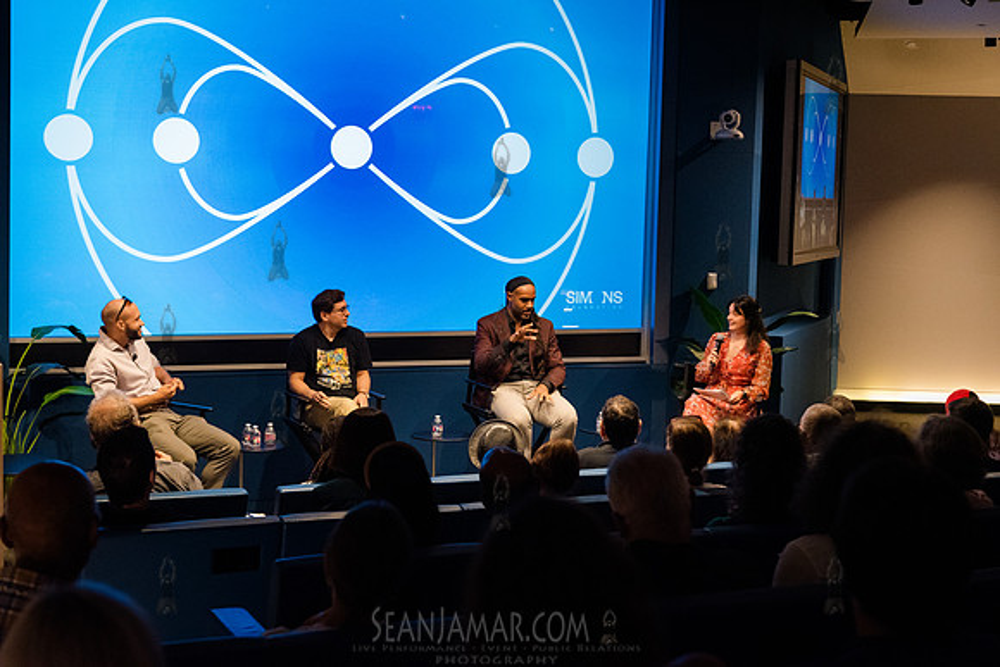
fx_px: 1556
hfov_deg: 35.6
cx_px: 500
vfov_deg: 24.2
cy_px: 334
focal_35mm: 56
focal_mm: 56
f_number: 3.5
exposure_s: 1/250
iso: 6400
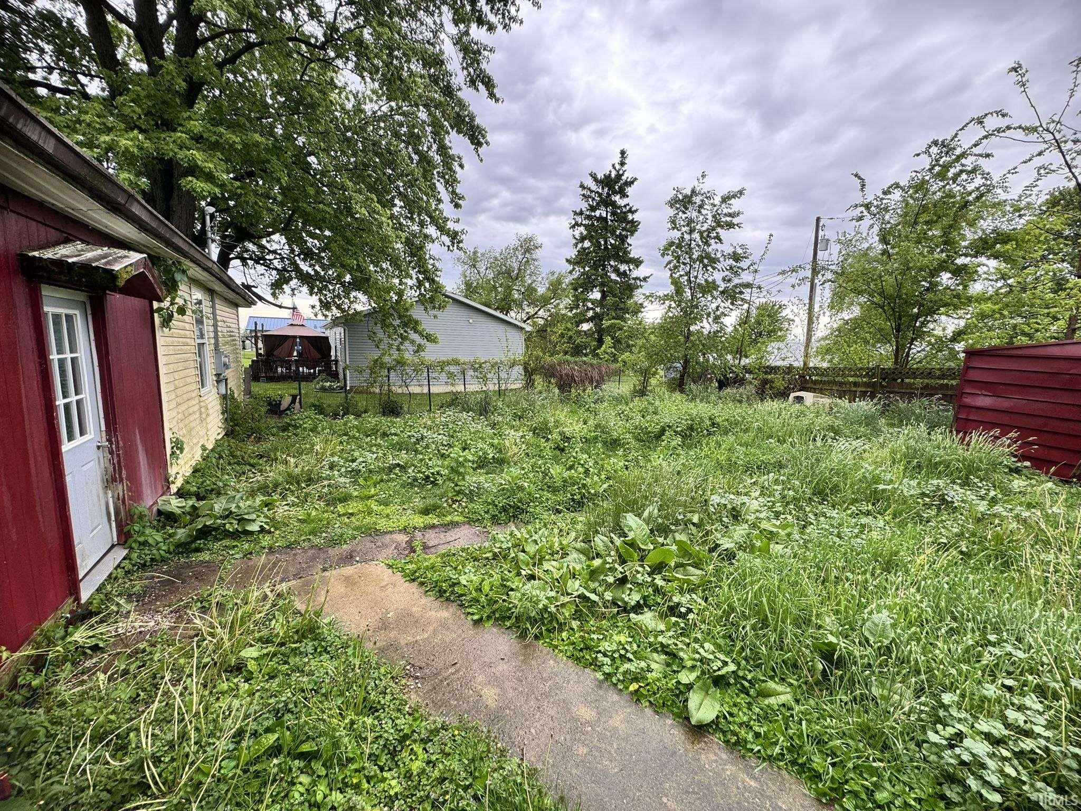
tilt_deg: -9.3
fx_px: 437
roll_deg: -1.9
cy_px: 406
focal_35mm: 14
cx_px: 540
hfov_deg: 102.1
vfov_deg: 85.7
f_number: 2.2
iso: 40
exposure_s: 1/165
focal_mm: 2.22
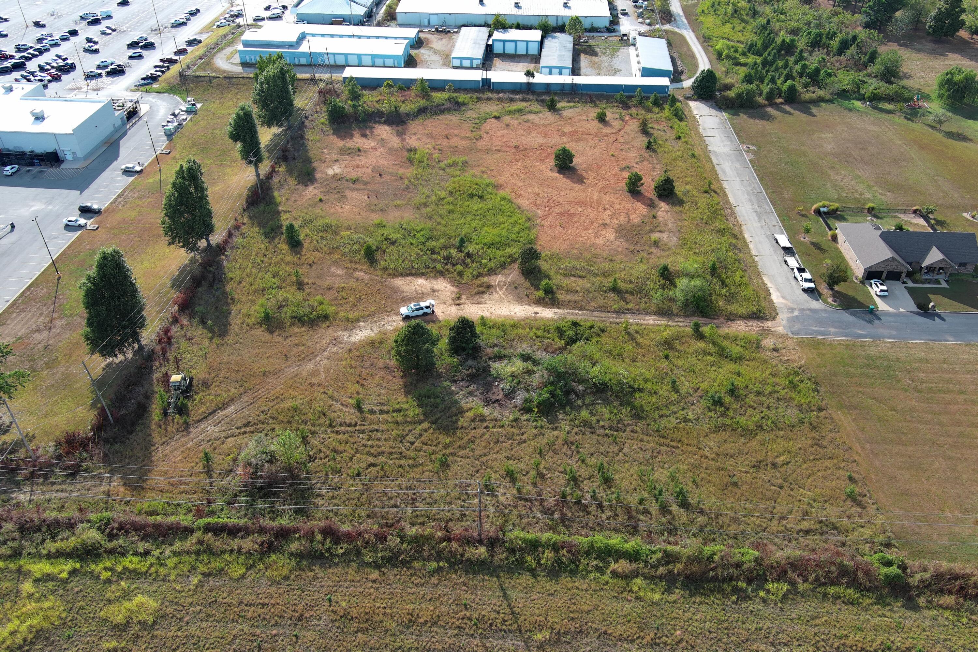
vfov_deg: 45.0
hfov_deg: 63.7
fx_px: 788
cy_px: 326
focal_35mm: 29
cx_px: 489
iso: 100
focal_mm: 10.57
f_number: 2.8
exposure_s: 1/581
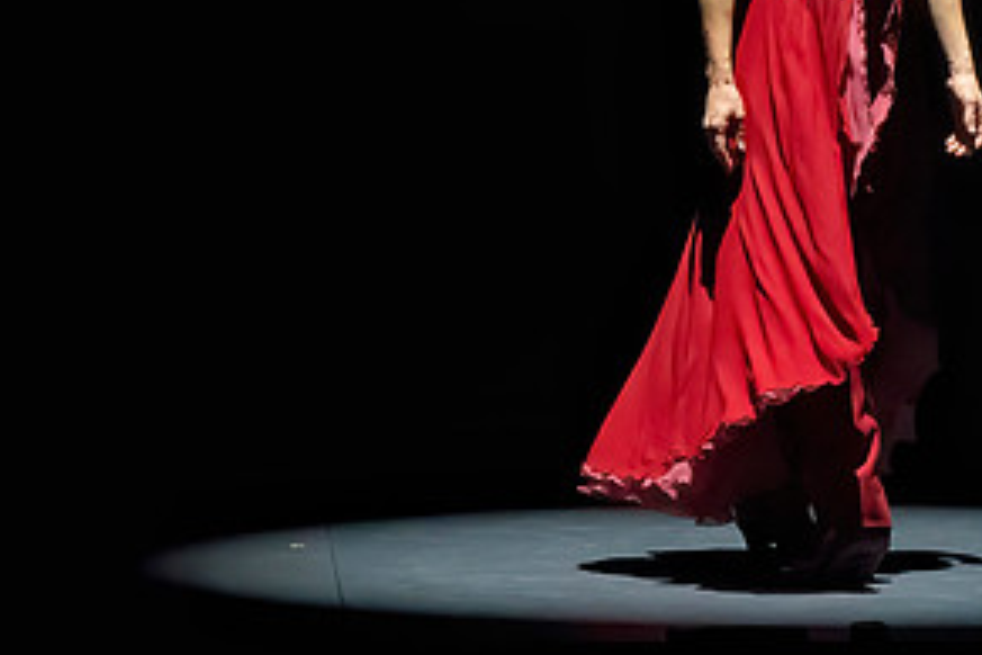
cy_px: -42
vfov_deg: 1.9
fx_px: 19366
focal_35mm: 710
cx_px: 802
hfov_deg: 2.9
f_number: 20
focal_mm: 262
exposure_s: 1/400
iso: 25600
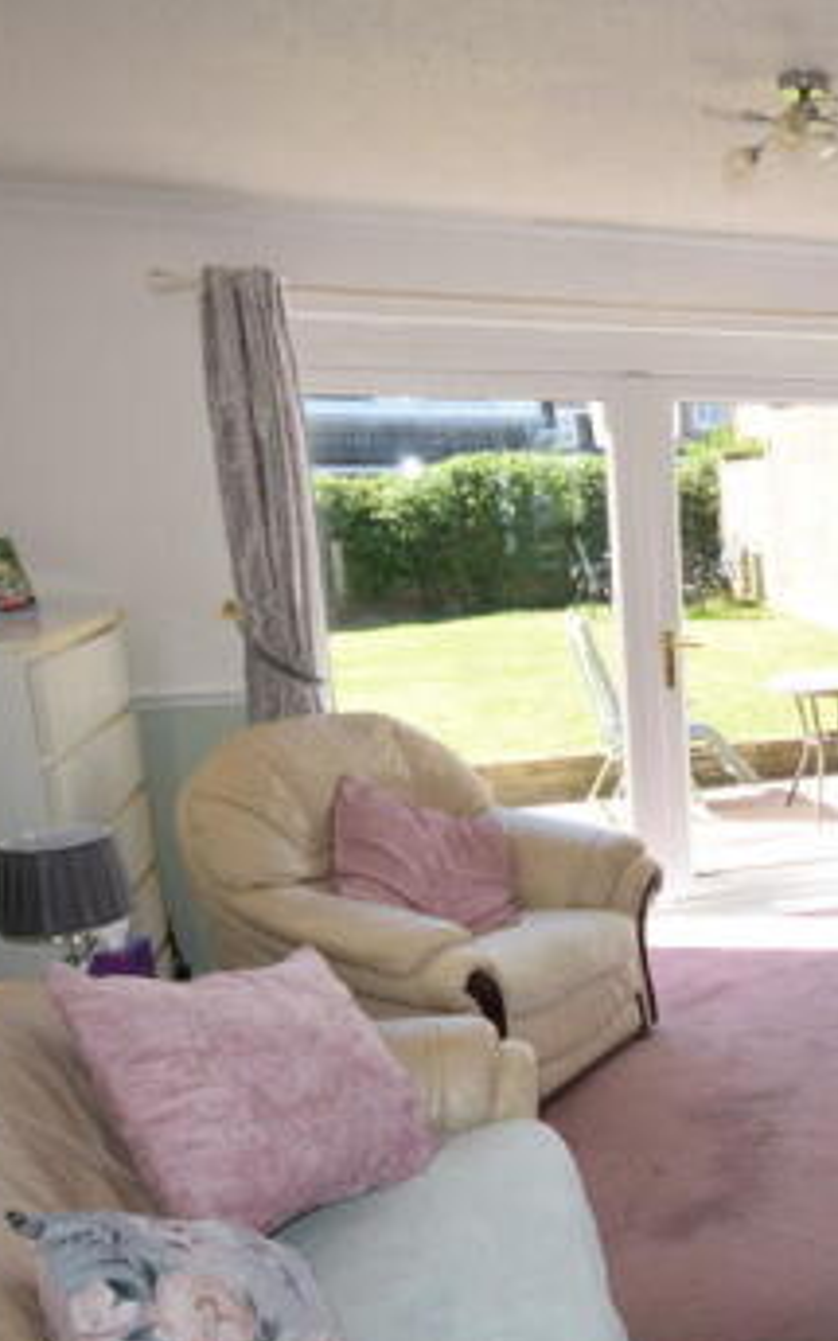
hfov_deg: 33.3
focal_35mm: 33
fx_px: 1224
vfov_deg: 57.3
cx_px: 906
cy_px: 754
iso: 125
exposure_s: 1/125
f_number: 5.6
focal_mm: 11.5
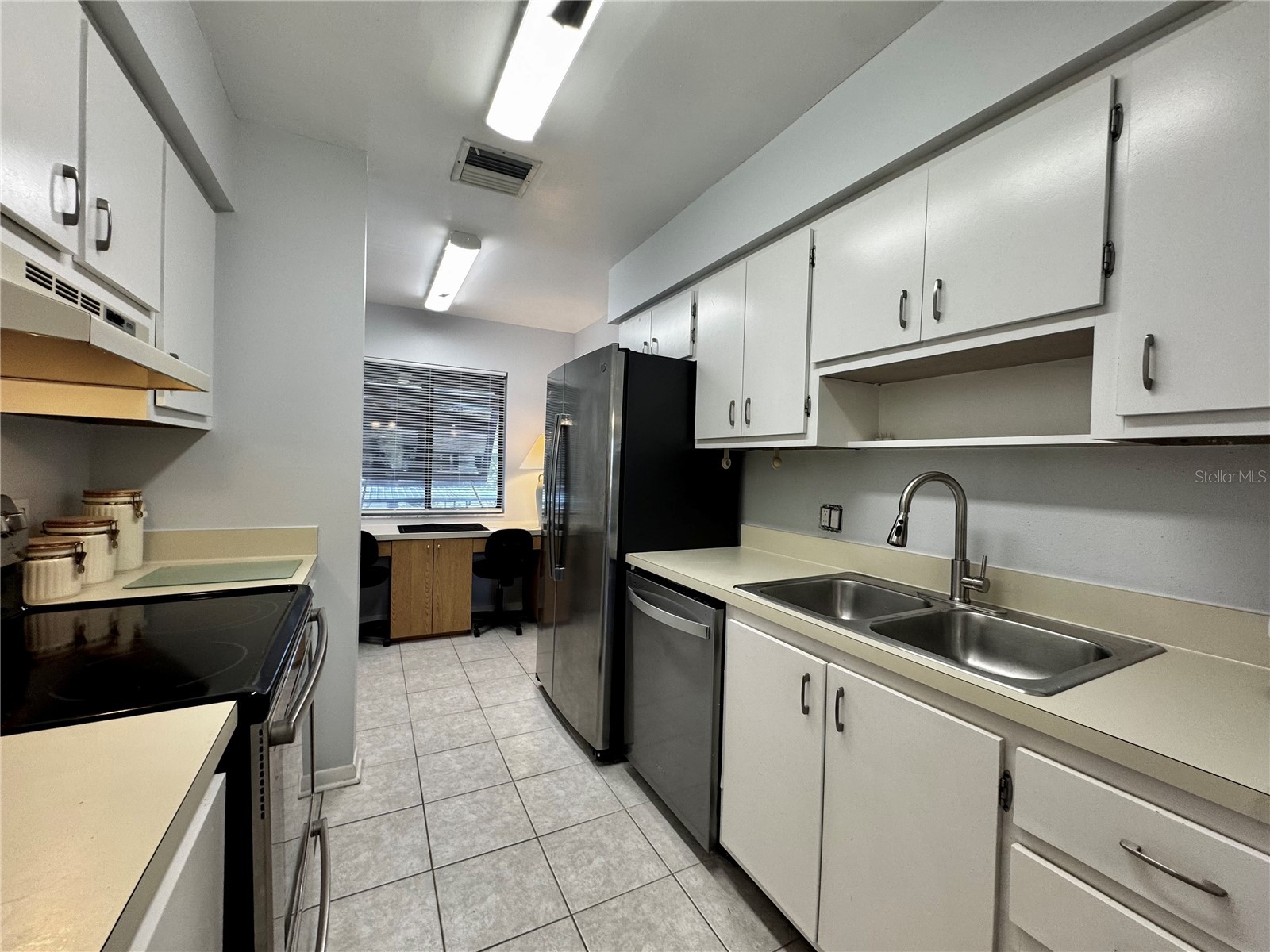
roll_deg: -2.0
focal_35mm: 14
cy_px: 476
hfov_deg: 102.1
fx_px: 514
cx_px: 635
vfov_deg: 85.7
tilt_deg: -2.8
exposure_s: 1/120
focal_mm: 2.22
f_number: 2.2
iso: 125
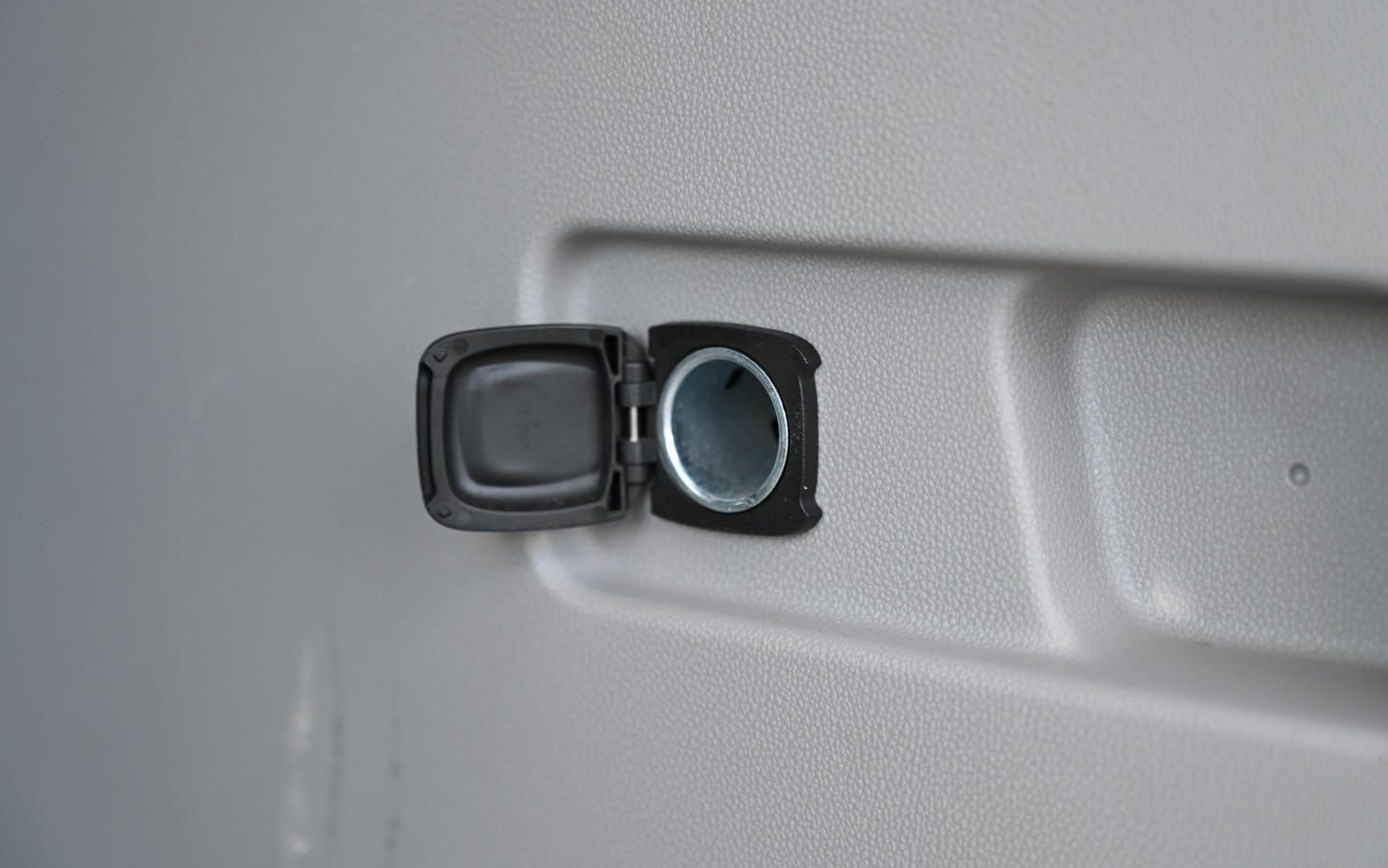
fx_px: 2989
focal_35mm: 79
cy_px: 418
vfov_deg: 16.5
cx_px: 718
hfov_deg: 26.1
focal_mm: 70
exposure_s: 1/125
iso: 400
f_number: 4
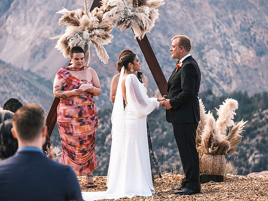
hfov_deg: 14.4
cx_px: 133
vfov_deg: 10.8
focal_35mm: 137
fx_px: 1061
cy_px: 100
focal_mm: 83.8
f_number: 2.8
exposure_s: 1/450
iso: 400
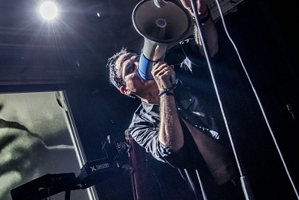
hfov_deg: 34.4
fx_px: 482
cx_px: 135
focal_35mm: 58
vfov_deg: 23.1
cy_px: 154
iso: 4000
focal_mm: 32
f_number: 4.5
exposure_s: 1/20
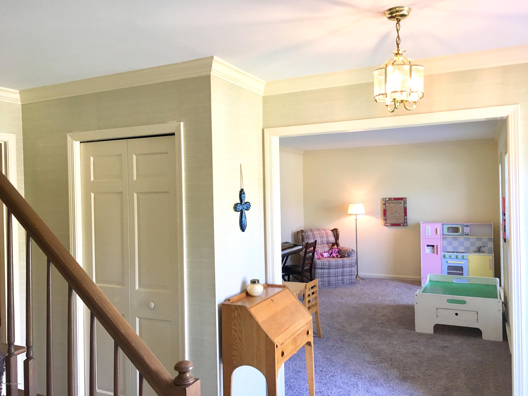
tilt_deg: +0.1
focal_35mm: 29
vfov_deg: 48.2
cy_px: 198
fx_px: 442
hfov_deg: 61.7
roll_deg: +1.2
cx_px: 264
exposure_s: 1/30
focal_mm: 4.15
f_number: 2.2
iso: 32
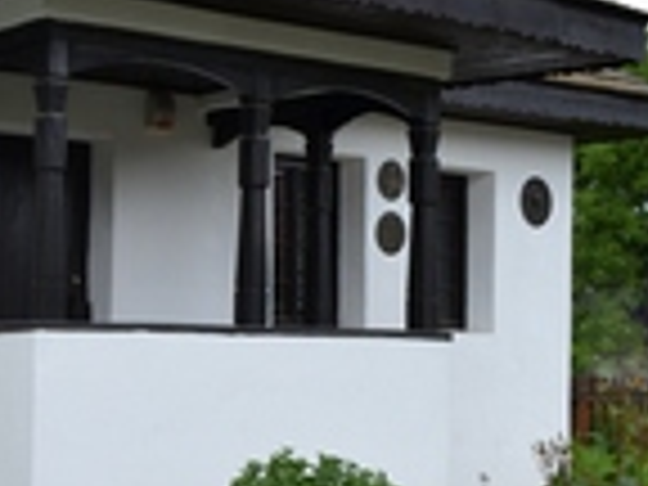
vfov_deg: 20.4
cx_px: -148
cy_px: 302
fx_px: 1348
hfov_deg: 24.3
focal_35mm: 72
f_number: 6.3
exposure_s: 1/160
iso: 100
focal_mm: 18
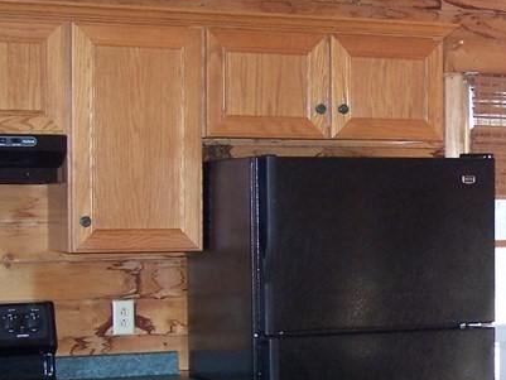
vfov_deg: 15.2
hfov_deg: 19.7
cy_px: 289
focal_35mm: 97
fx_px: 1418
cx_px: 483
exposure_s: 1/60
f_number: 2.8
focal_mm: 6.3
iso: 140
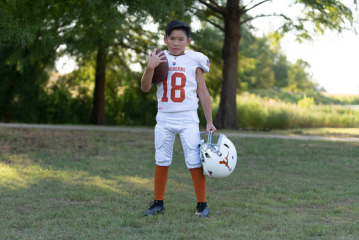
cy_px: 120
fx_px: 768
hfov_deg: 26.3
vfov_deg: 17.7
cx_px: 180
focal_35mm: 77
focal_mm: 77
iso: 160
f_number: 2.8
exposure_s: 1/400
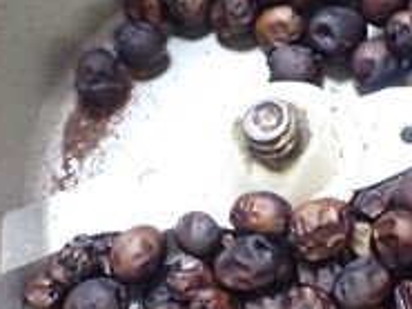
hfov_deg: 26.3
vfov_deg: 20.1
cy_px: 196
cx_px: 312
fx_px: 869
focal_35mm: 73
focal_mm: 5.4
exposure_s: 1/60
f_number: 2.3
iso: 800
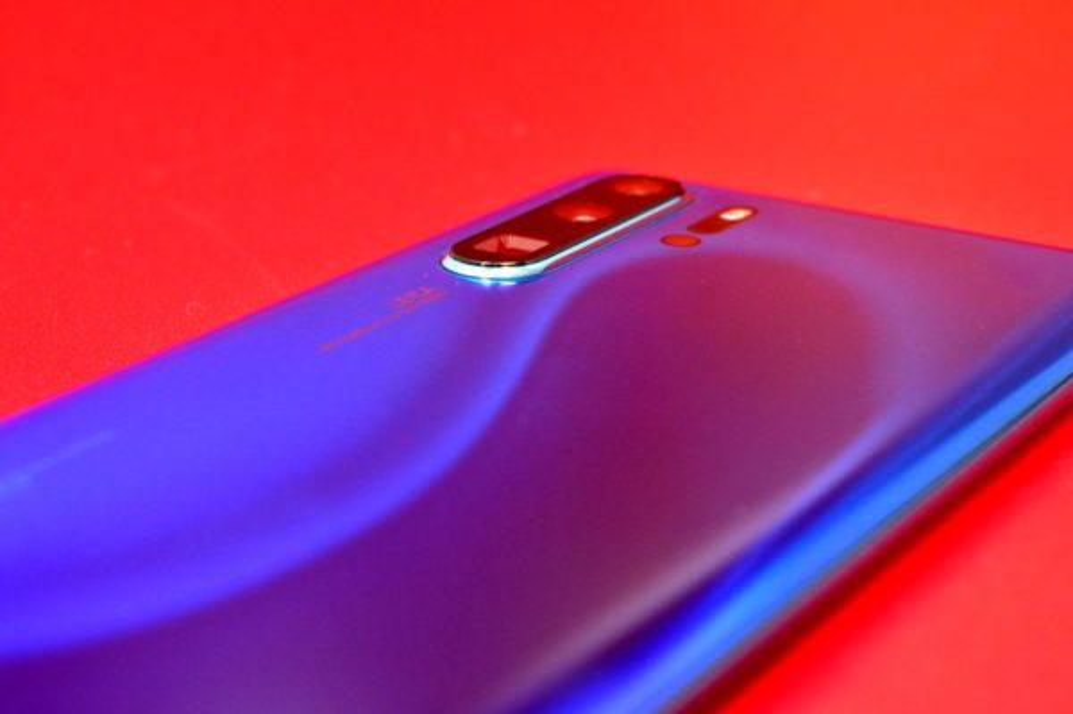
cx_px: 536
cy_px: 357
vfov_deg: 16.5
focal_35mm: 82
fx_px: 2457
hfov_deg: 24.6
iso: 1600
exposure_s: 1/100
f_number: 10
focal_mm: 55
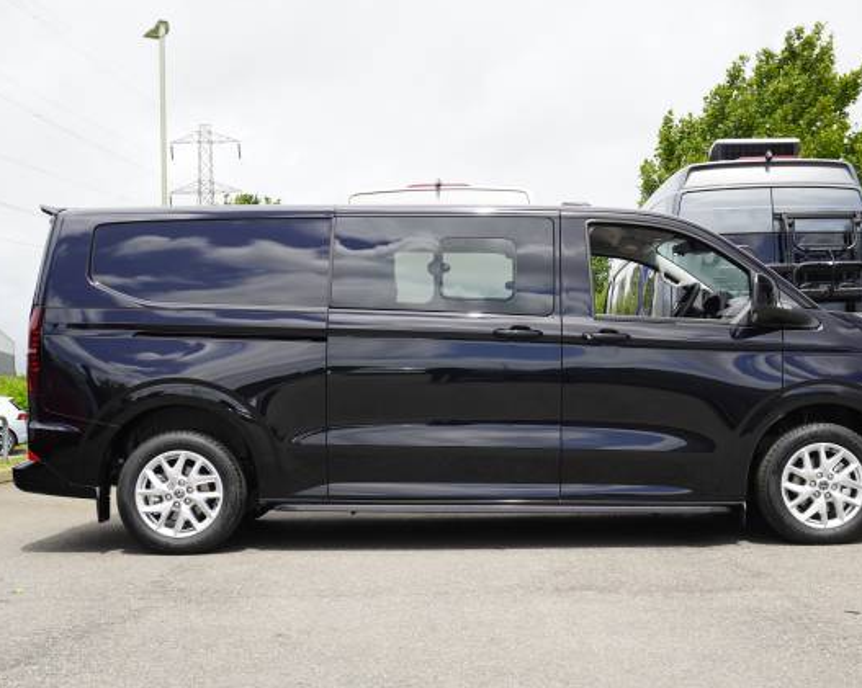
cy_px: 343
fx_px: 1264
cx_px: 478
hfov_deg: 37.6
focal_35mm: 50
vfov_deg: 30.5
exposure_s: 1/100
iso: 100
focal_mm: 29
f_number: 7.1
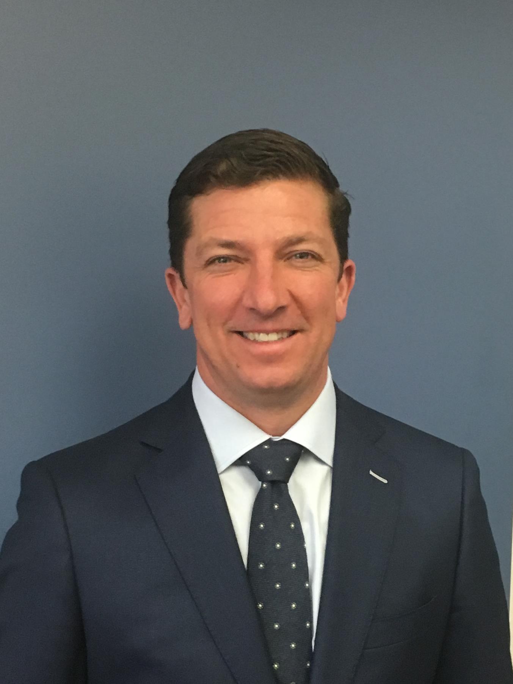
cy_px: 342
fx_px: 573
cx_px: 256
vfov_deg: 61.7
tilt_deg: -3.3
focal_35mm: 29
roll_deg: -1.0
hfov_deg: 48.2
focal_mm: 4.15
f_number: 2.2
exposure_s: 1/30
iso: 125
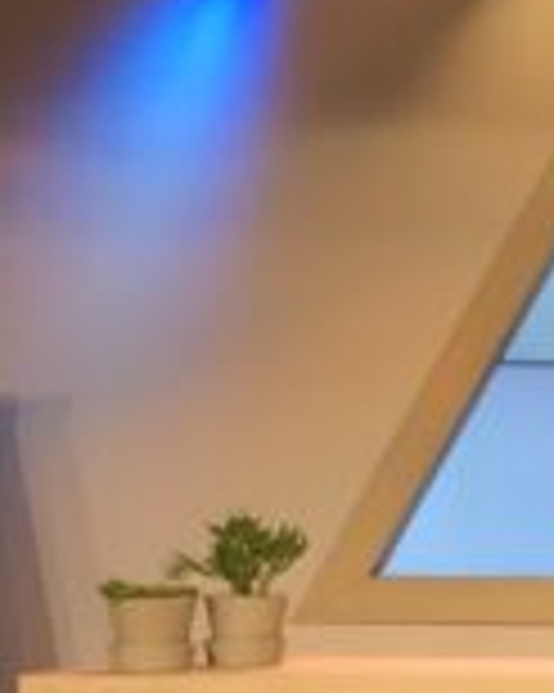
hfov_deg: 10.3
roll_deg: -0.3
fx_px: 2585
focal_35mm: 126
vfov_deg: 15.2
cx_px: 1417
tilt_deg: -3.0
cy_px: 554
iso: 40
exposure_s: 1/67
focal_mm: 3.99
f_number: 1.8
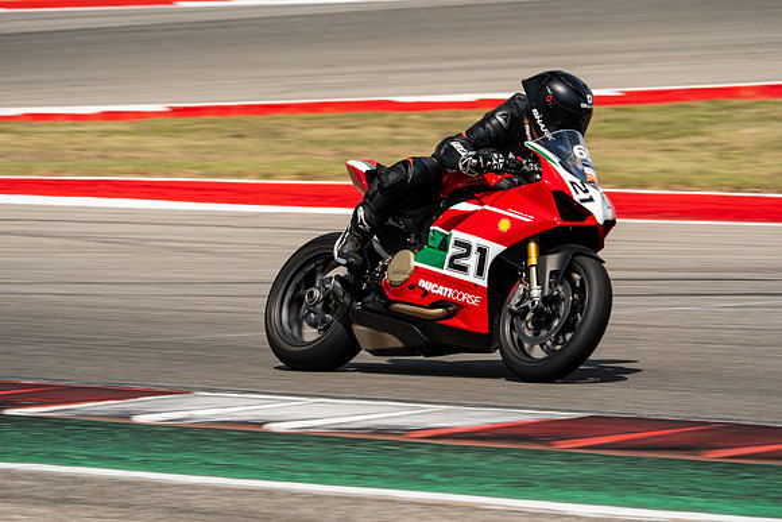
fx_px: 6518
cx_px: 391
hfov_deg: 6.9
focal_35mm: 300
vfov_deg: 4.6
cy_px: 261
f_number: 9
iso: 160
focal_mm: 200
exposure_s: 1/250
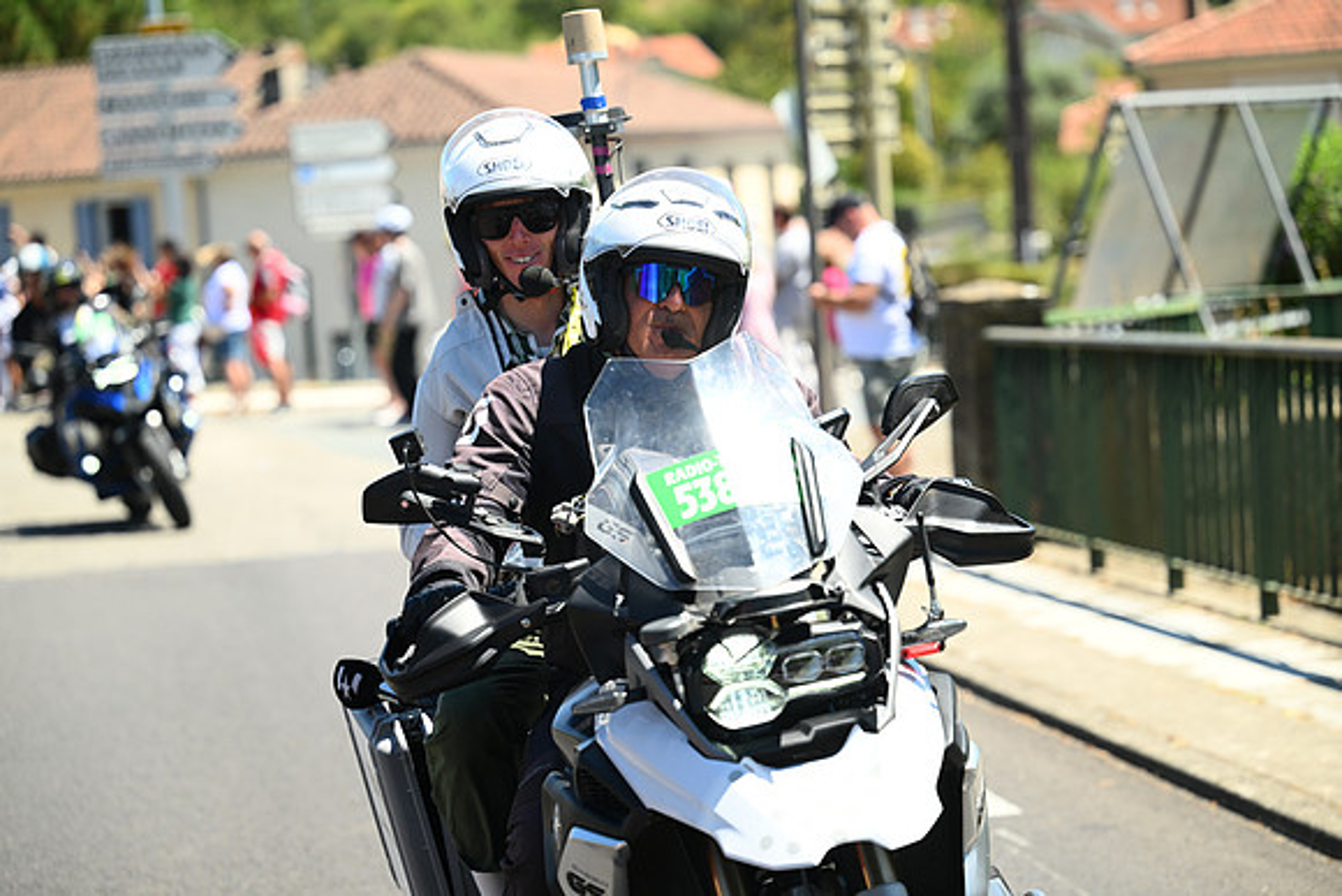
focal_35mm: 103
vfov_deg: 13.3
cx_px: 671
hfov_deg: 19.8
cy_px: 448
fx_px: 3840
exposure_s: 1/1250
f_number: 3.2
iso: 200
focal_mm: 103
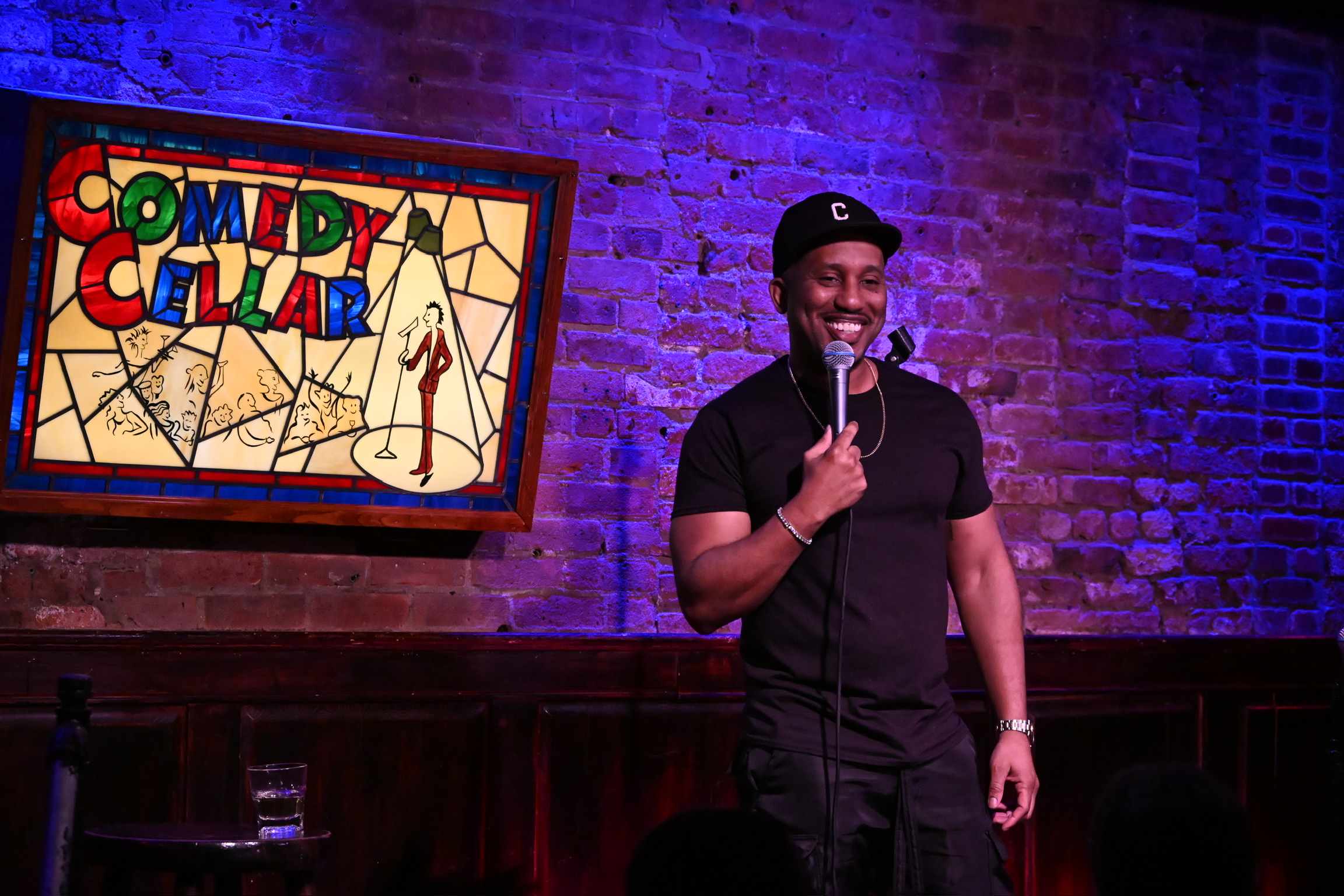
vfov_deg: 15.0
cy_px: 448
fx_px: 3397
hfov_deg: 22.4
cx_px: 672
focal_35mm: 91
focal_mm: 91
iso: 9000
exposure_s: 1/100
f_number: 6.3
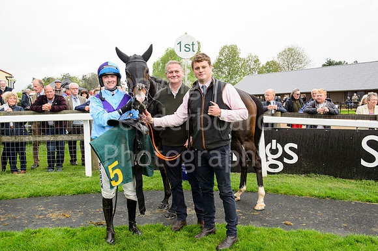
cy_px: 126
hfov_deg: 60.3
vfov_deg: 42.3
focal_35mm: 31
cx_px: 189
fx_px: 325
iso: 500
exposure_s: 1/160
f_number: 8
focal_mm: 31
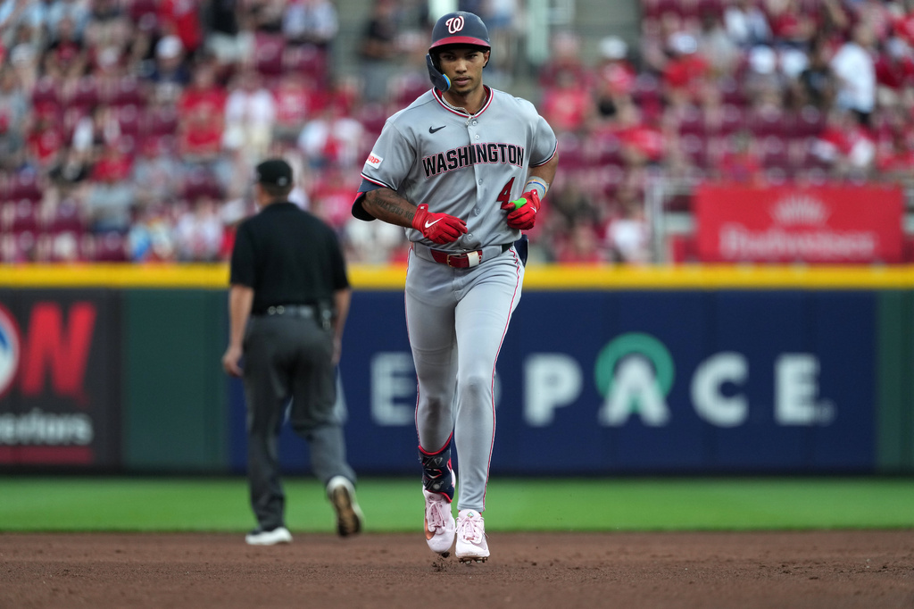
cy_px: 304
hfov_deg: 4.9
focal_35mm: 420
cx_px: 457
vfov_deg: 3.3
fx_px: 10659
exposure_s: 1/2000
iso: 2000
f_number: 4
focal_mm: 420
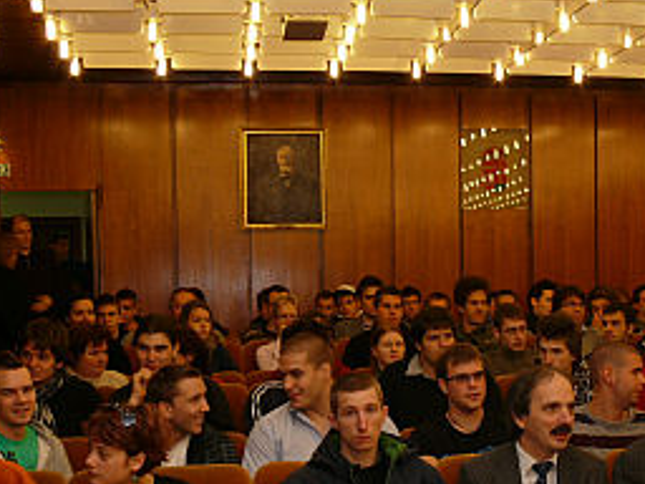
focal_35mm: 65
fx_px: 1211
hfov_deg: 29.3
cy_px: 393
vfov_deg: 22.3
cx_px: 494
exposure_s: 1/30
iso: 100
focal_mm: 7.9
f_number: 4
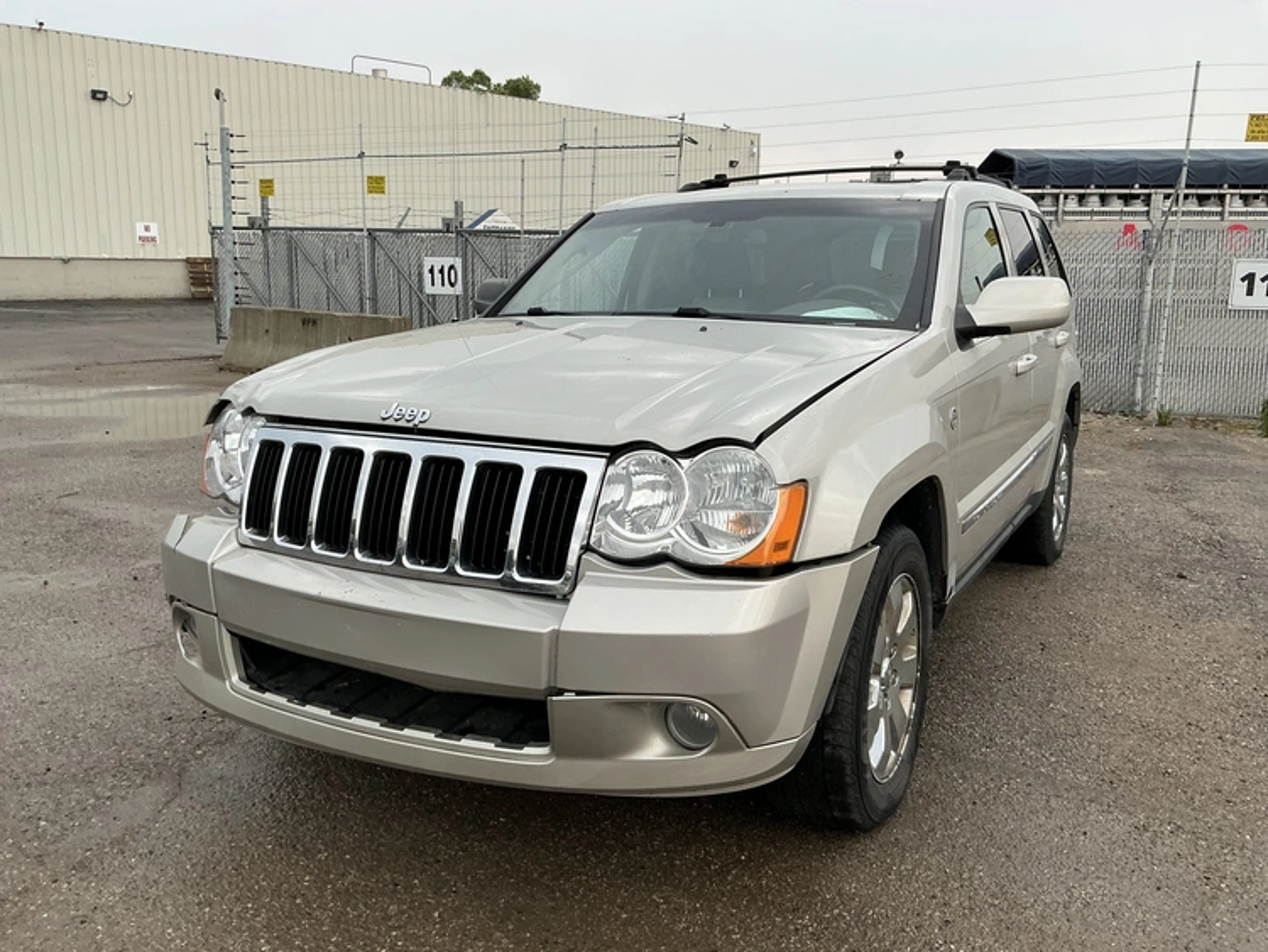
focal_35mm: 28
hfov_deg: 63.4
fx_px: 1026
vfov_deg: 49.8
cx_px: 634
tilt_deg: -10.6
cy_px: 476
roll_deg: +0.0
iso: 25
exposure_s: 1/122
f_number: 1.8
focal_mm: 3
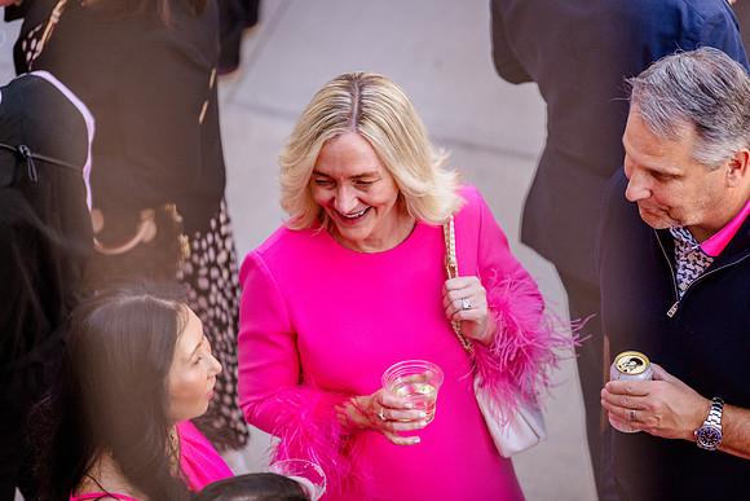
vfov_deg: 6.9
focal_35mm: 200
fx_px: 4167
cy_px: 250
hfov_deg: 10.3
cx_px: 375
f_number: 2.8
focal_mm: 200
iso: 1000
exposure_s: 1/640
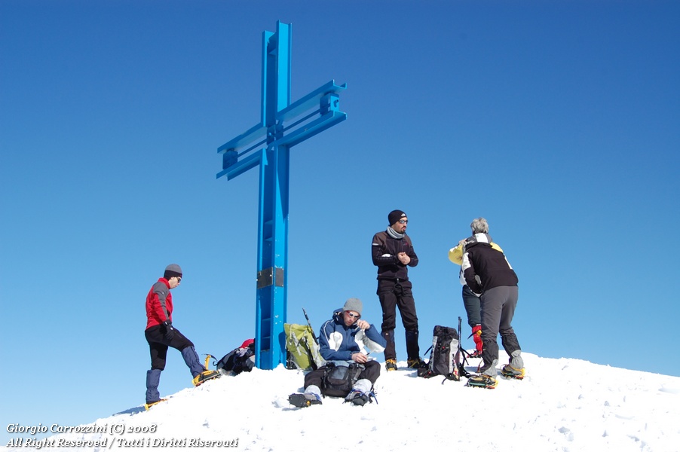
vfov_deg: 28.9
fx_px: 878
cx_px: 340
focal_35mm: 46
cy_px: 226
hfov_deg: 42.4
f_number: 10
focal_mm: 31
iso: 200
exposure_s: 1/400
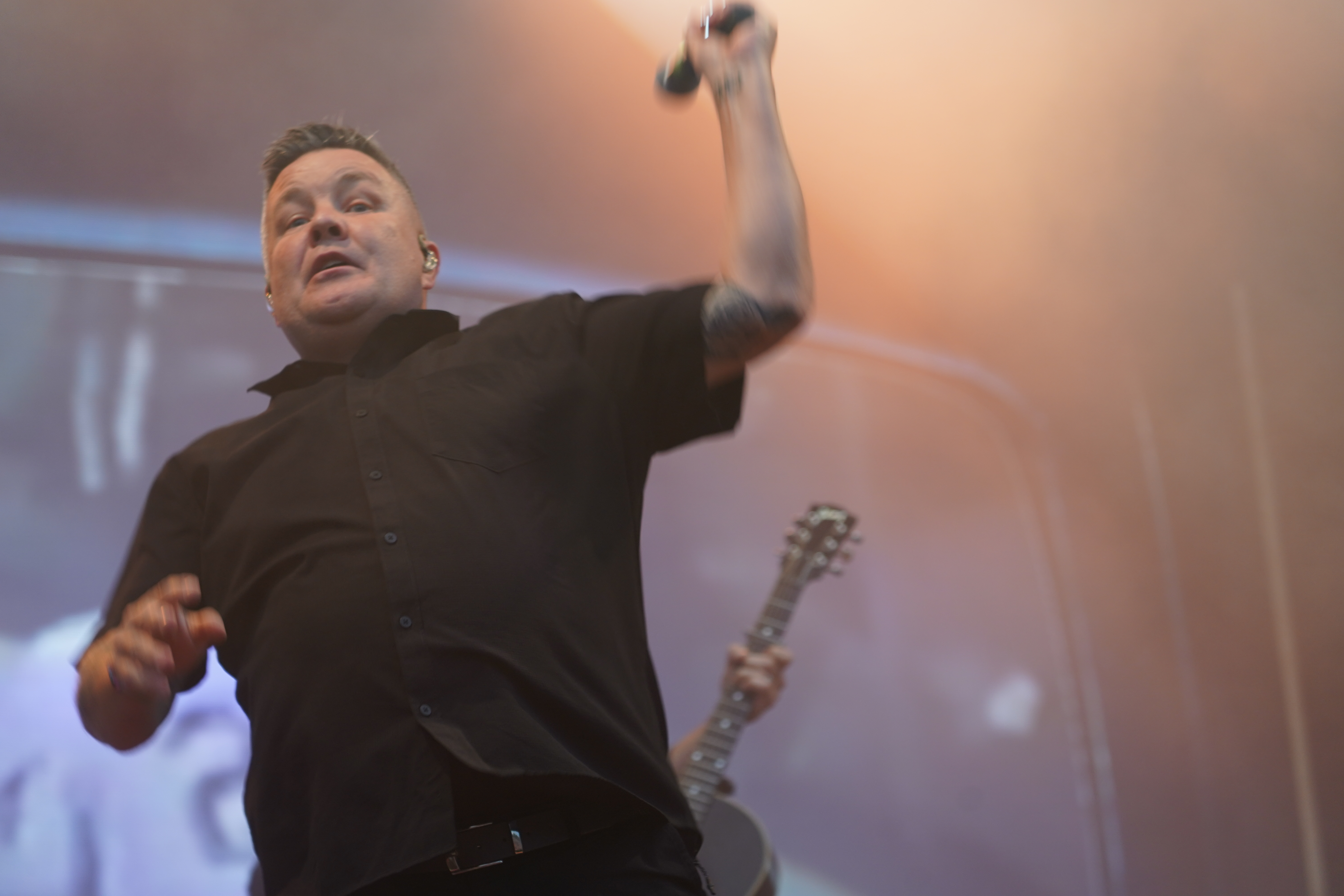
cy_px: 448
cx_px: 672
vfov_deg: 13.0
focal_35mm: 105
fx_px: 3920
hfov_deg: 19.5
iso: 500
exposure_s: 1/160
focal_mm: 105
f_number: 4
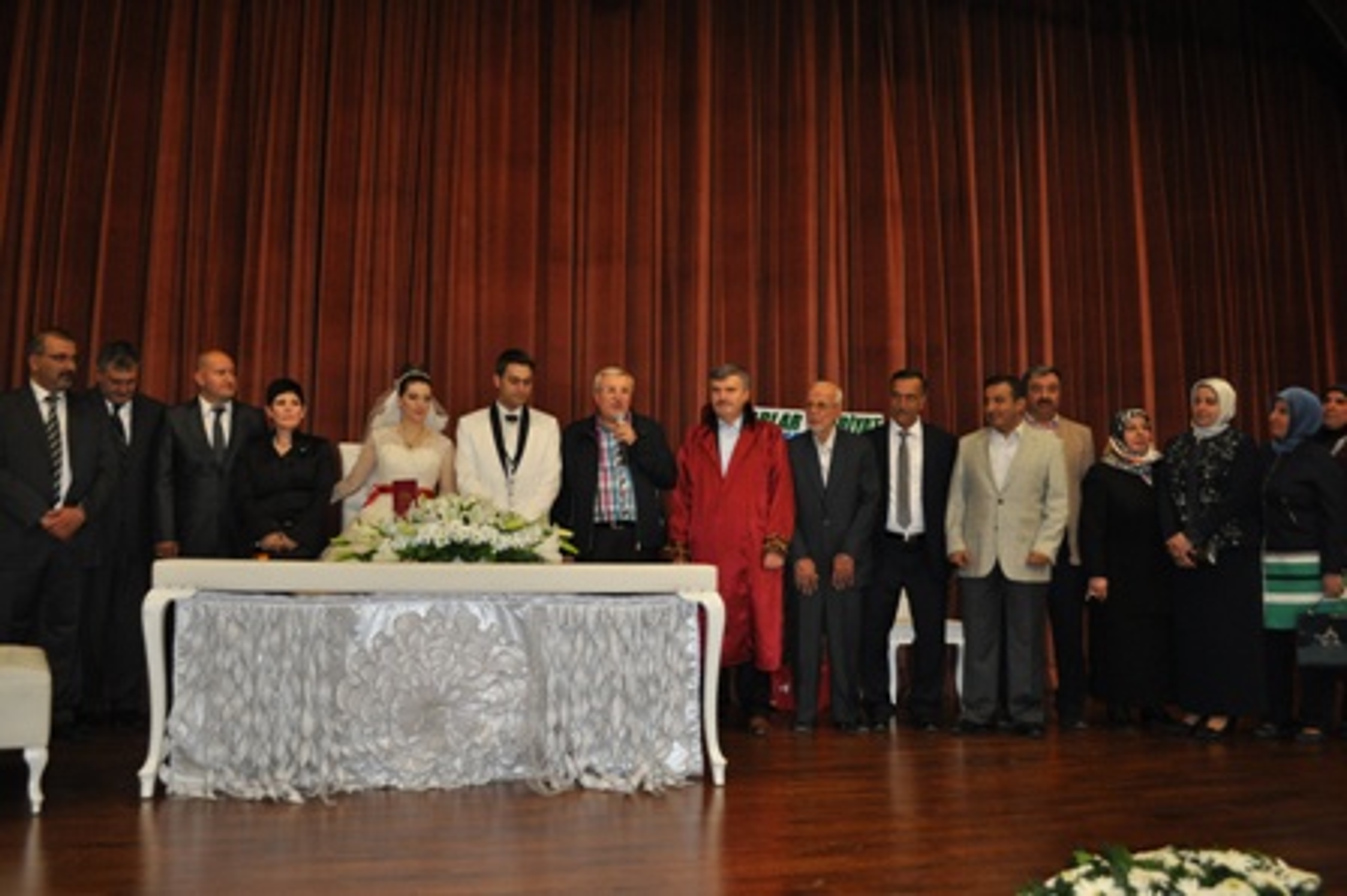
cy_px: 448
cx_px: 674
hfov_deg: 62.0
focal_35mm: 30
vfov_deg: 43.5
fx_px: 1122
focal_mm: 20
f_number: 3.8
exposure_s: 1/60
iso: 800
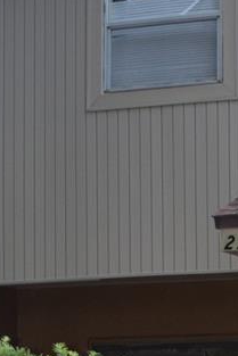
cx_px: 370
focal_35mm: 138
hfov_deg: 9.6
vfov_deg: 14.4
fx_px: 1367
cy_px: 424
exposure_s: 1/80
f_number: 4.5
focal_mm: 24
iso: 800
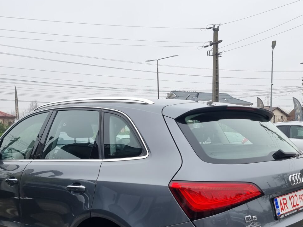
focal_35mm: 40
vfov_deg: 35.0
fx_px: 350
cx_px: 155
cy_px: 175
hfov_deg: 46.8
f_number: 1.8
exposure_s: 1/100
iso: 50
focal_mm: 6.7
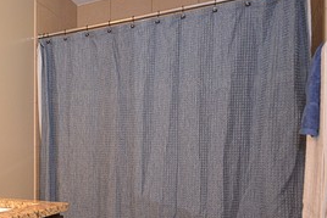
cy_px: 150
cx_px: -32
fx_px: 391
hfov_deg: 37.9
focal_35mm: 43
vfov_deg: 30.9
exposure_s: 1/60
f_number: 4.5
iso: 720
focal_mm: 12
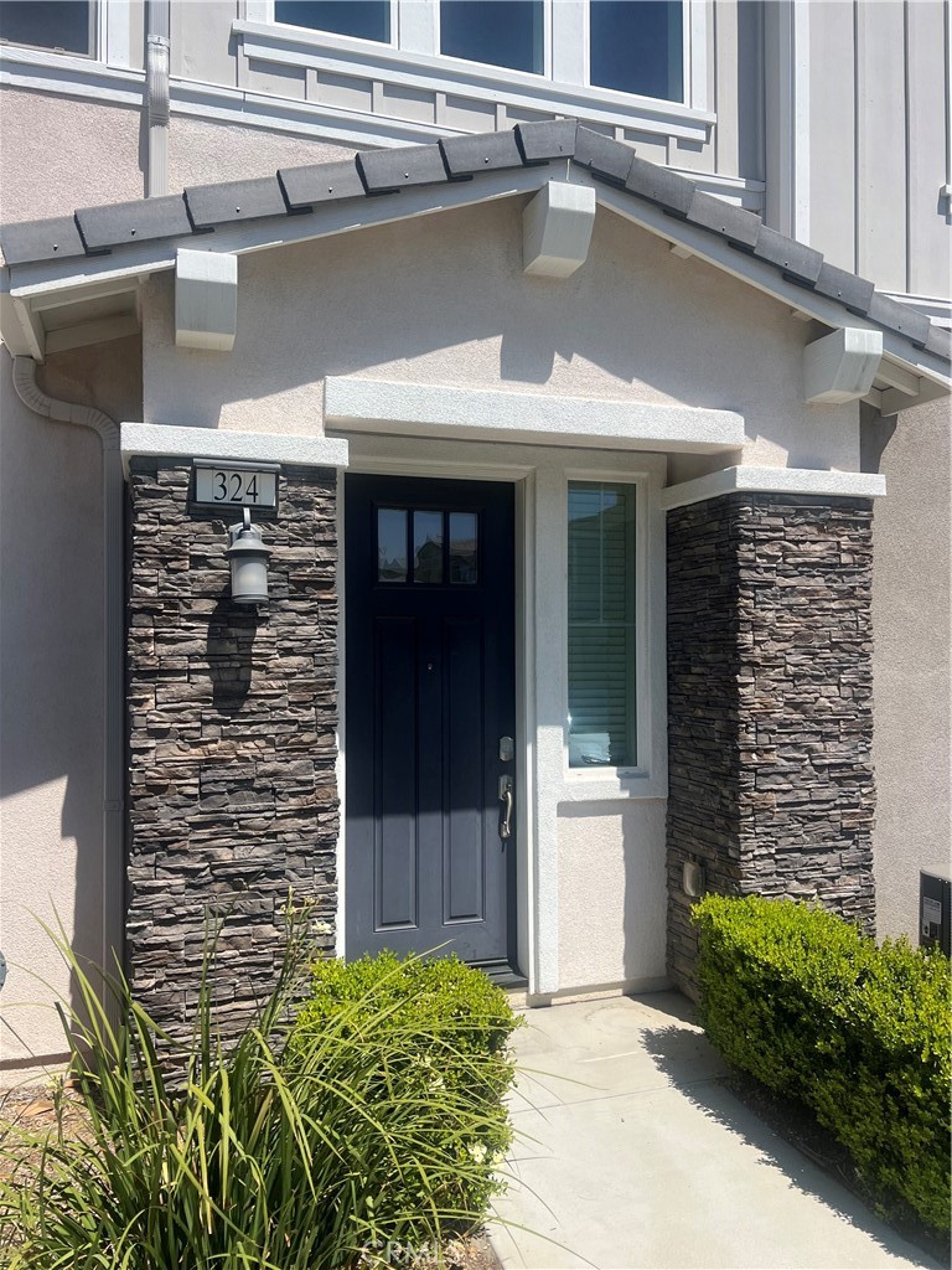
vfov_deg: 67.3
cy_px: 635
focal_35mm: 26
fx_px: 953
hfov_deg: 53.1
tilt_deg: +0.7
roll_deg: -0.4
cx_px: 476
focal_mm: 5.7
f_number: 1.5
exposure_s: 1/5319
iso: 50
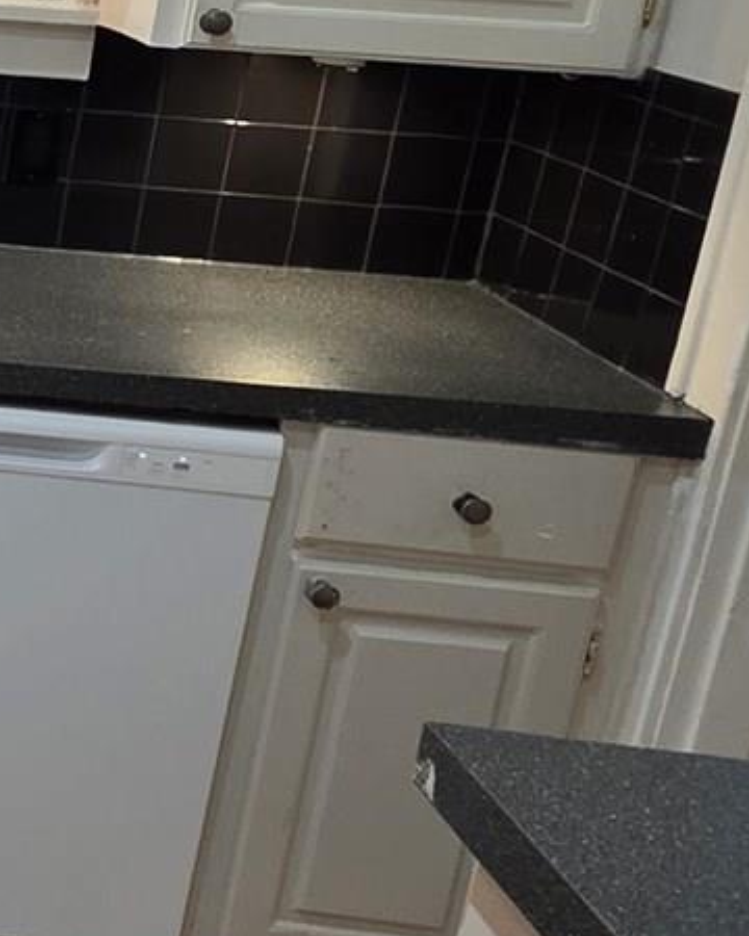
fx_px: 1801
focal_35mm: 65
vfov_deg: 28.9
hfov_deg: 16.8
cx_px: -799
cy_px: 291
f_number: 1.9
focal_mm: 2.2
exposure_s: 1/60
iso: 200
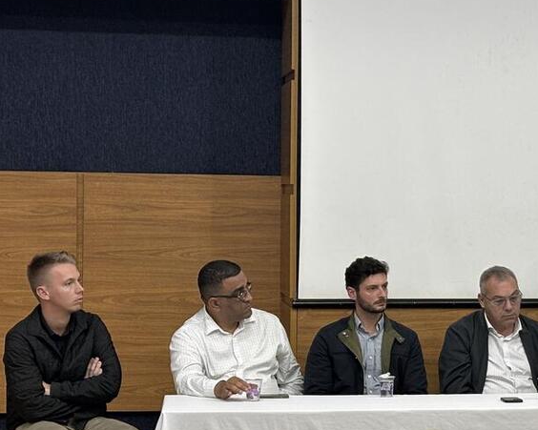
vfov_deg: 14.3
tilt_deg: -1.9
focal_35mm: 108
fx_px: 1719
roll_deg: -1.0
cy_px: 262
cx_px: 495
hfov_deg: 17.5
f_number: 1.6
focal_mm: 5.96
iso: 100
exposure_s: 1/40
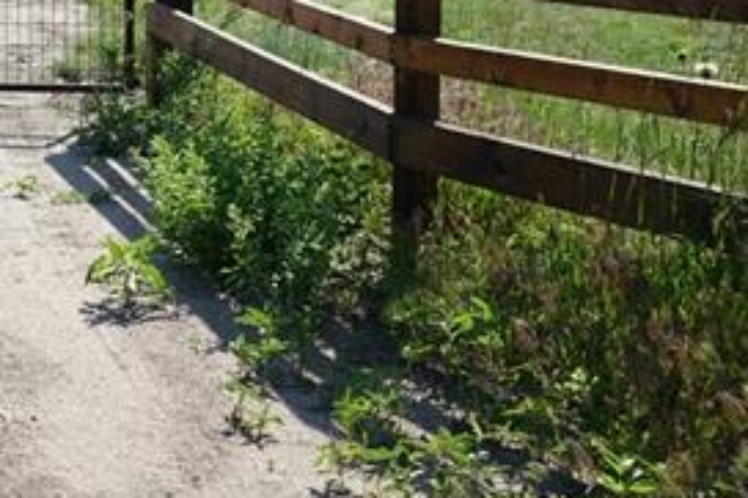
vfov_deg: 13.3
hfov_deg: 19.3
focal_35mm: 101
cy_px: -6
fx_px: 2097
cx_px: -88
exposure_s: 1/160
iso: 125
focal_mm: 15.78
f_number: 3.2
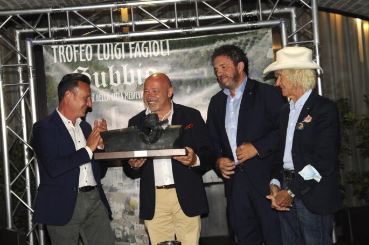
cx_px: 185
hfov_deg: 31.9
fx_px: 645
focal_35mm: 63
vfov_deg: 21.5
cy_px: 122
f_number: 5
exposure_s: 1/80
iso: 2000
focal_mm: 62
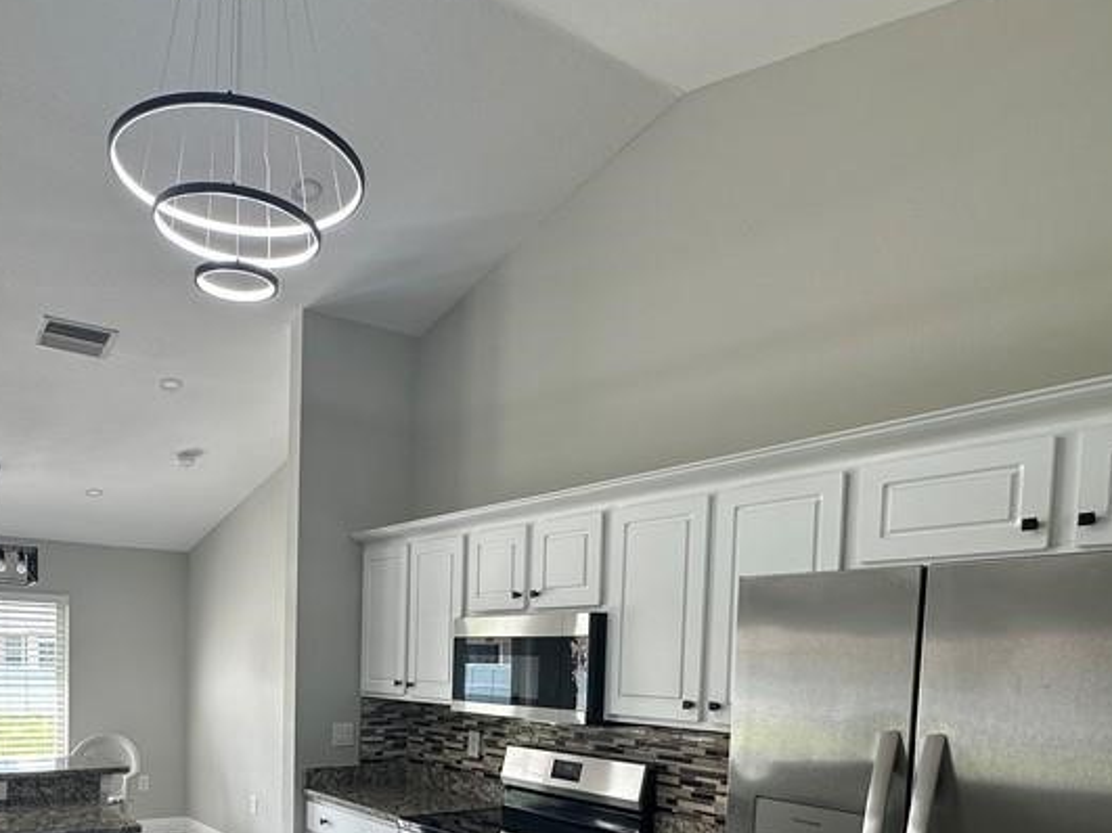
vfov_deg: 47.5
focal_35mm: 27
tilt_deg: -3.4
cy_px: 705
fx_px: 867
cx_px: 337
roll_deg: -0.6
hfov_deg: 63.0
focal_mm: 2.22
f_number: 2.2
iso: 50
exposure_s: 1/99
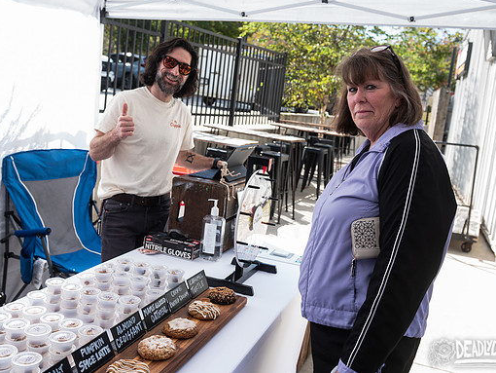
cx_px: 263
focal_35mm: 38
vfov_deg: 37.7
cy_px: 163
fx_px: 545
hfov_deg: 48.9
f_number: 5
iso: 125
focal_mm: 31
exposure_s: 1/125
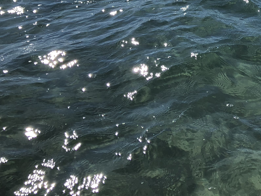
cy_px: -26
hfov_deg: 26.3
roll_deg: +0.2
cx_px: 247
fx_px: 535
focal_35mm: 71
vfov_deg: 19.7
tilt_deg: -13.3
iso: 20
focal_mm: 4
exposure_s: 1/3003
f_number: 1.8
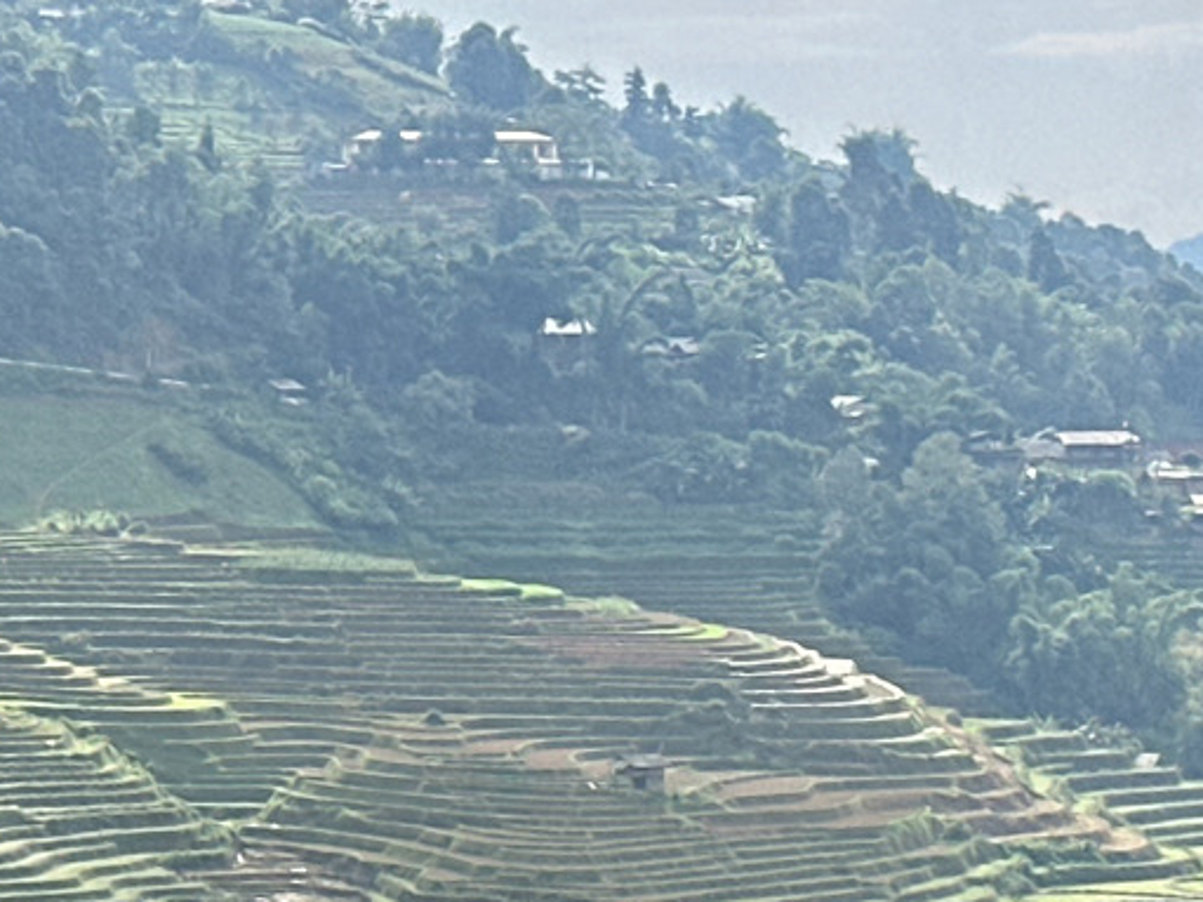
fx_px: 6532
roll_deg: -0.6
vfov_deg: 7.8
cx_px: -638
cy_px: 1121
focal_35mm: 188
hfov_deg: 10.2
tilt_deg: -7.8
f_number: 1.78
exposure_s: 1/1395
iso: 64
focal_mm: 6.86
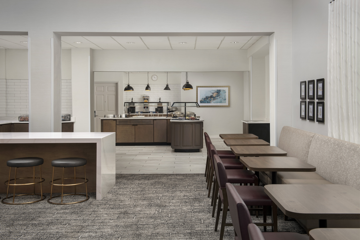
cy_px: 120
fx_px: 400
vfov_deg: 33.4
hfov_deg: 48.5
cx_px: 180
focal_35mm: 40
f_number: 11
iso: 50
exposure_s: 5
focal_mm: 40
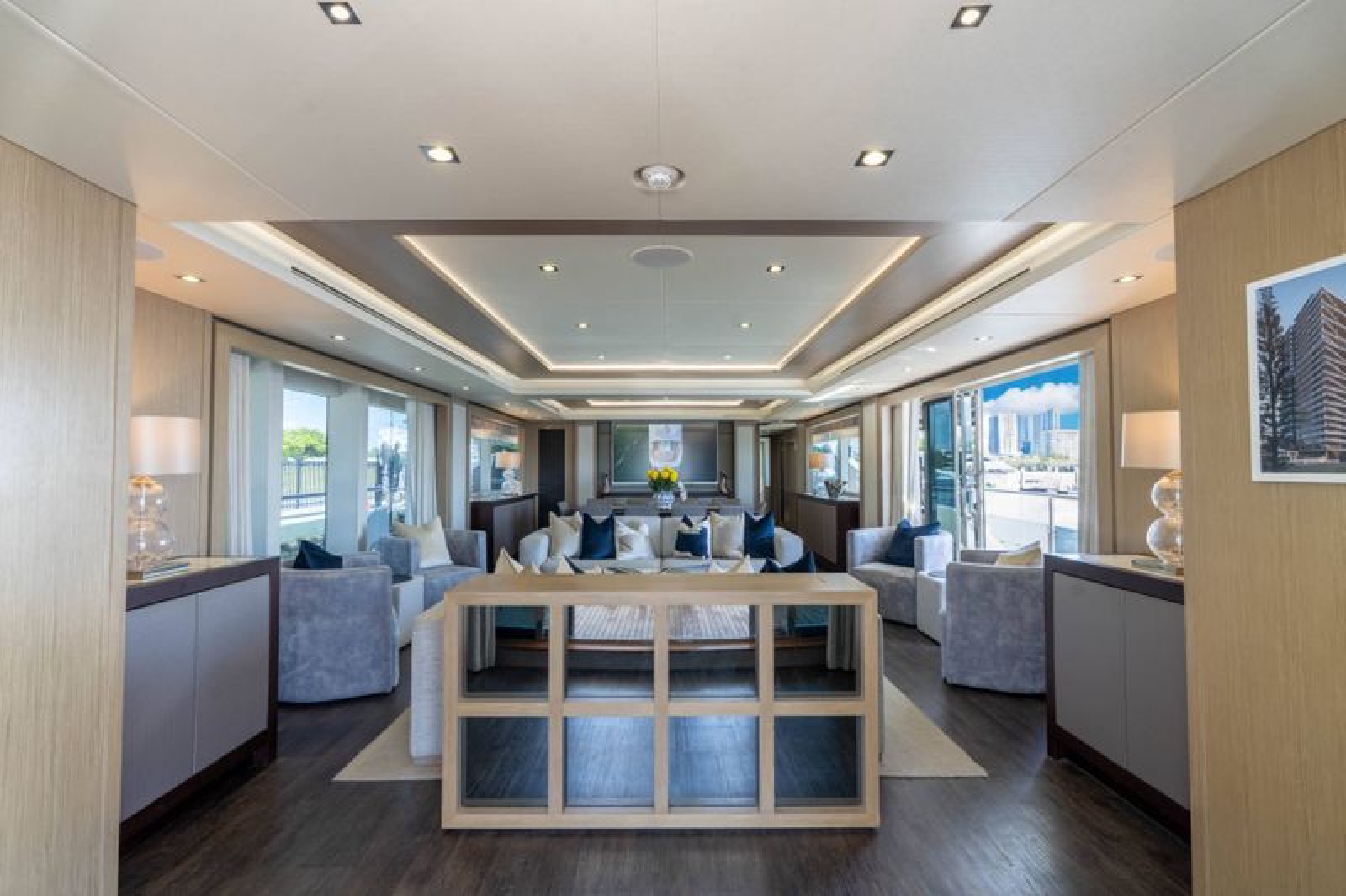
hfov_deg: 96.7
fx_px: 598
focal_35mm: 16
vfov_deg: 73.7
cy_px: 448
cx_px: 673
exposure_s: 1/125
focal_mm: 16
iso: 800
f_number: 8
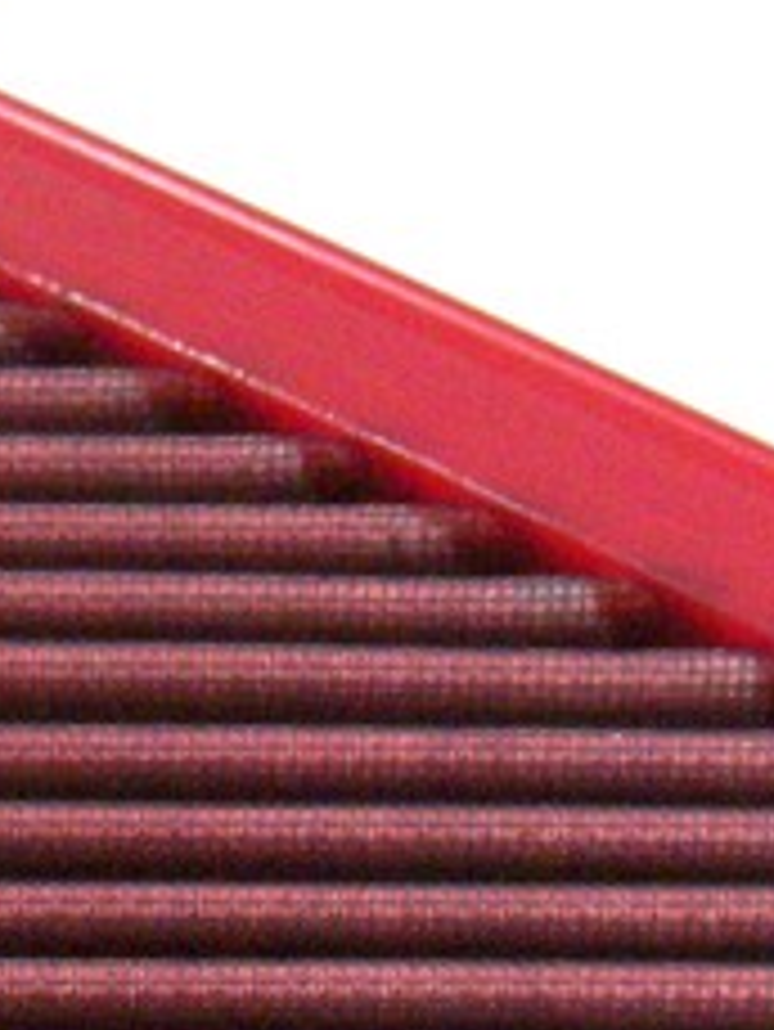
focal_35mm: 153
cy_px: 1255
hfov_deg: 9.6
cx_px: -45
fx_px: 4557
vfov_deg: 12.6
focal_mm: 5.7
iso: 385
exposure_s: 1/125
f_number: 2.8
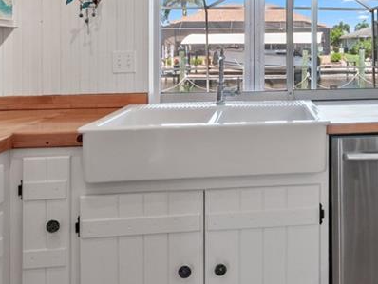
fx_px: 404
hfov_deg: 46.2
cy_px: 69
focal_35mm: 37
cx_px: 326
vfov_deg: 37.7
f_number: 8
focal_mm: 10
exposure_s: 1/6
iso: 200
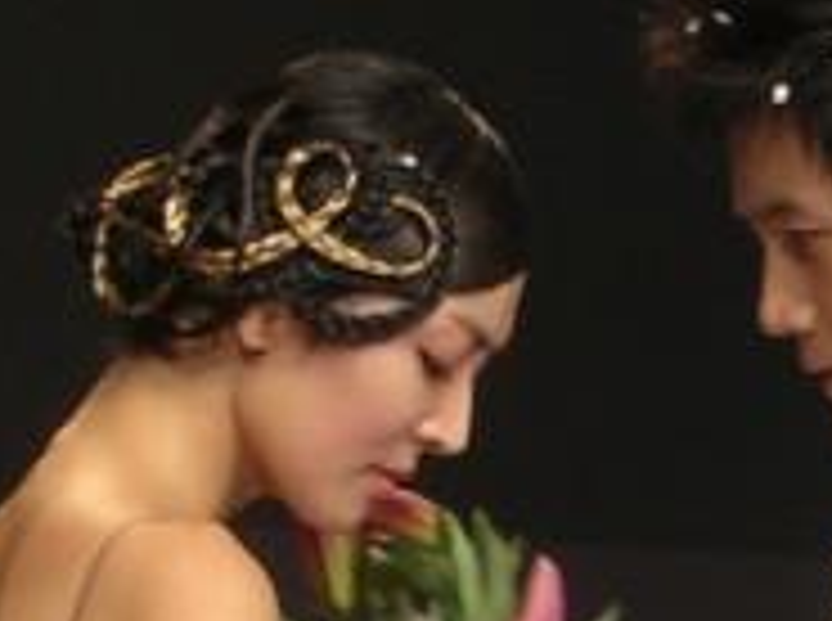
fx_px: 6693
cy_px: 608
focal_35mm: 279
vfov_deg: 5.3
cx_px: 675
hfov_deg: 7.1
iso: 100
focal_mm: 17.4
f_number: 4.9
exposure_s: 1/93.5
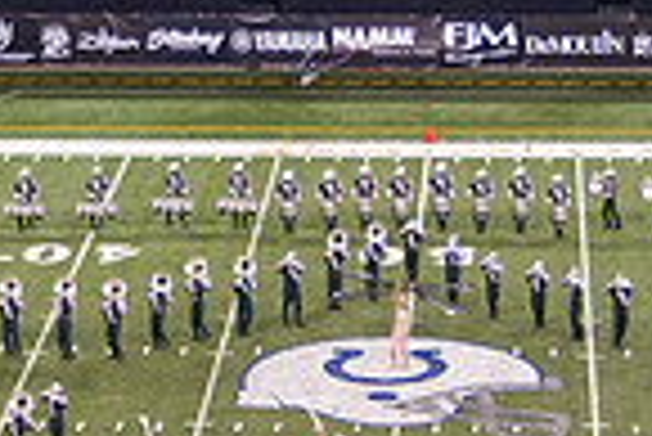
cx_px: 444
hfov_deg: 9.9
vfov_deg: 6.6
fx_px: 3771
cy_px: 254
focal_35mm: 208
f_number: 4.2
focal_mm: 38
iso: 720
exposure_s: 1/200
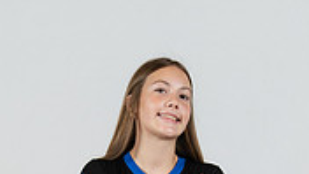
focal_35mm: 100
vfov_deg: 10.8
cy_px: 376
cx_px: 144
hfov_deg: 21.4
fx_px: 818
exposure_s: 1/160
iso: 200
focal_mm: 37.3
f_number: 4
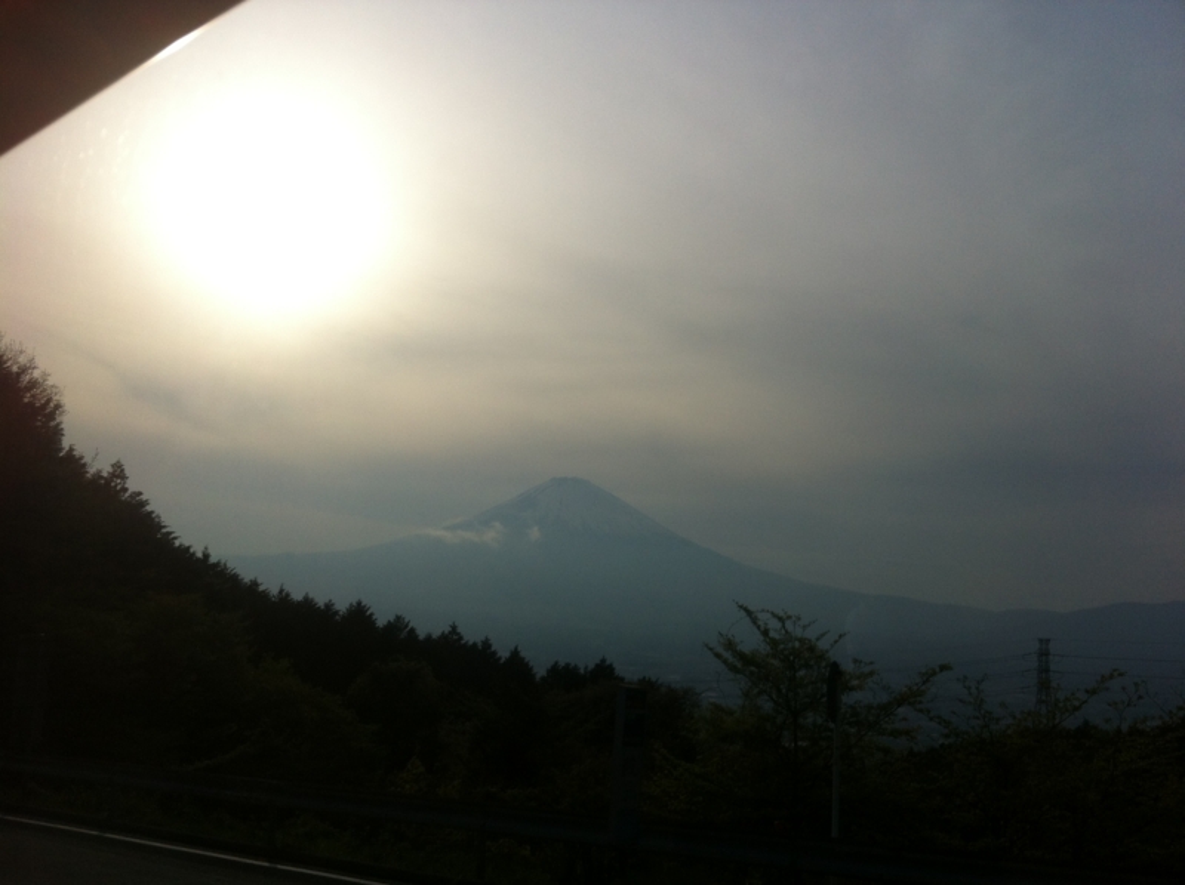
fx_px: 1197
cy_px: 442
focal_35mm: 35
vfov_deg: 40.6
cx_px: 592
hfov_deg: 52.7
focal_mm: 3.85
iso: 80
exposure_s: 1/3352
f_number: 2.8
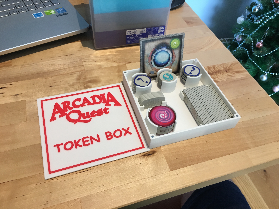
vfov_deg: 48.2
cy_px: 104
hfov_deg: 61.7
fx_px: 234
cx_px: 140
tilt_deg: -50.1
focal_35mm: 29
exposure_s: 1/33
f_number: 2.2
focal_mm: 4.15
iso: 40
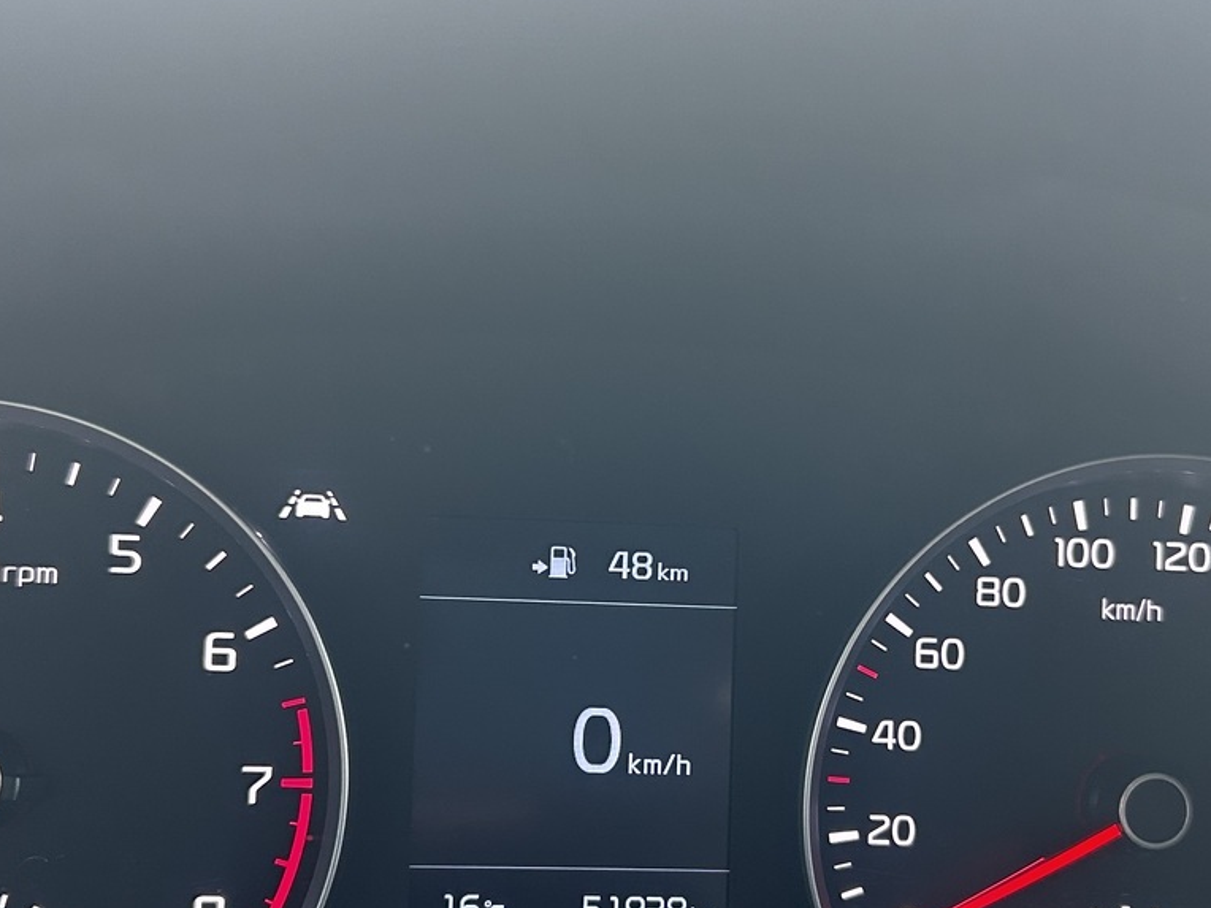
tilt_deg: -17.5
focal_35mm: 49
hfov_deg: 38.9
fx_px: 1714
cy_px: 566
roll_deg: -3.6
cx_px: 642
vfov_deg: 29.6
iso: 125
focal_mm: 5.7
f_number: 1.5
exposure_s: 1/93
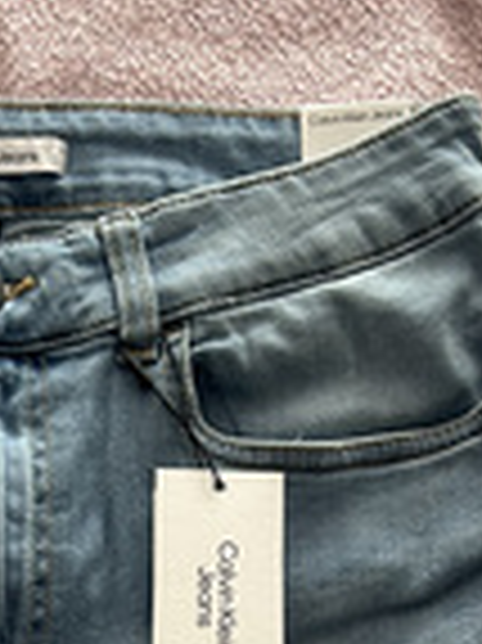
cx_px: -34
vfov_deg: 19.3
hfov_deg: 15.8
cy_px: 923
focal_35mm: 91
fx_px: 1692
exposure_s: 1/121
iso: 100
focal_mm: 5.7
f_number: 1.5
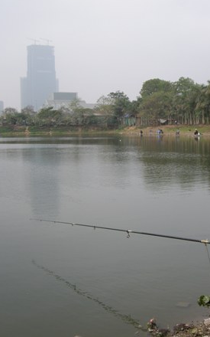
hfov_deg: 24.5
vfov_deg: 38.9
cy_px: 167
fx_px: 476
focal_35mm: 52
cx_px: 162
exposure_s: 1/215
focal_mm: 7.5
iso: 64
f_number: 5.4
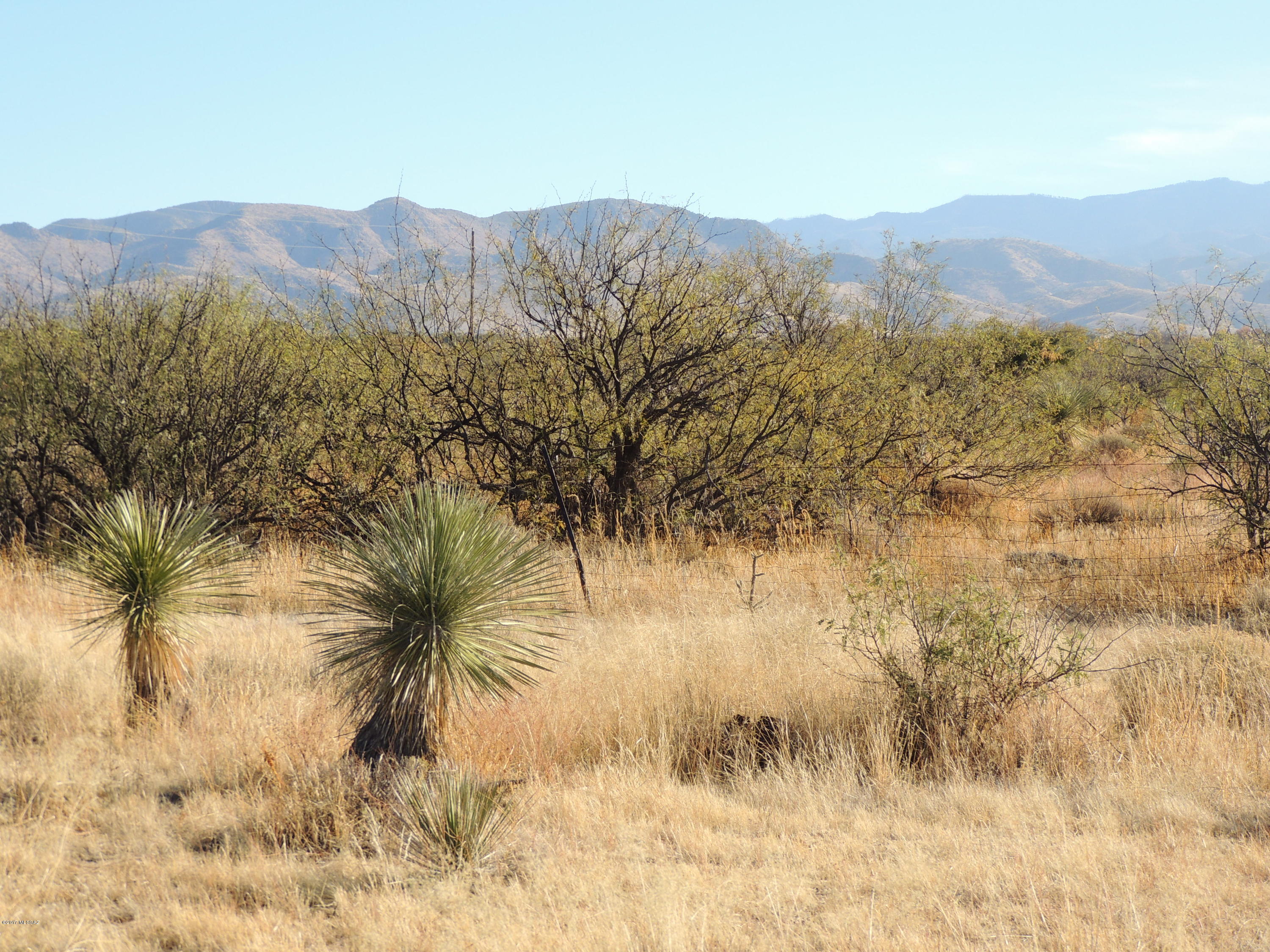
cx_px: 635
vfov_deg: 14.8
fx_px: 3669
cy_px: 476
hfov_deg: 19.6
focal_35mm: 100
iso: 100
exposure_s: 1/400
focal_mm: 17.8
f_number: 4.1
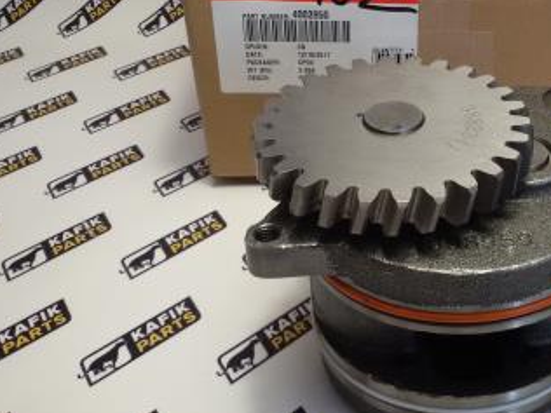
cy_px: 123
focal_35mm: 53
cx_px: 432
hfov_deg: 35.1
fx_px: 844
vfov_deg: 27.3
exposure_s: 1/33
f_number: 2.4
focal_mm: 2.93
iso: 50
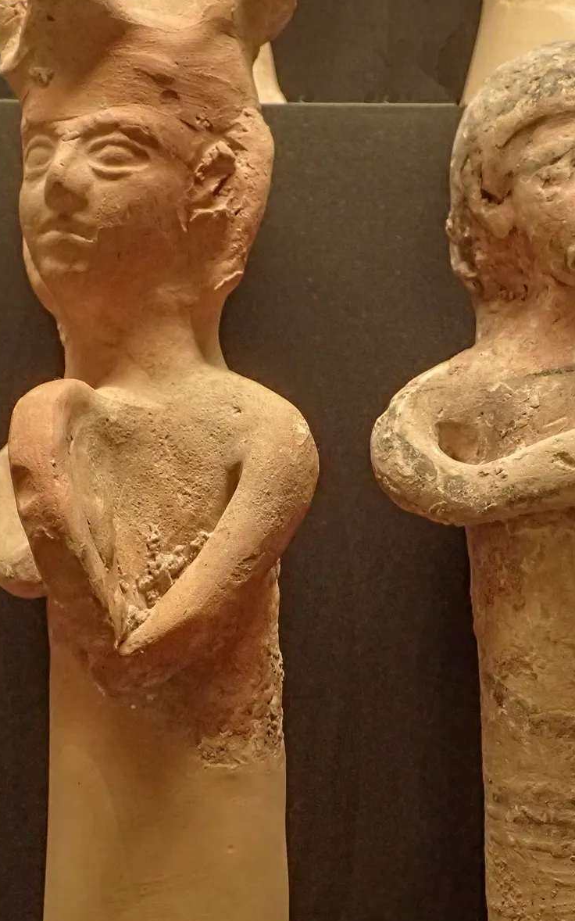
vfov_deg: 37.5
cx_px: 291
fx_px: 1354
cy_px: 505
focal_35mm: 54
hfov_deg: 24.0
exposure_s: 1/15
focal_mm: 7.34
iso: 800
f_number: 2.8
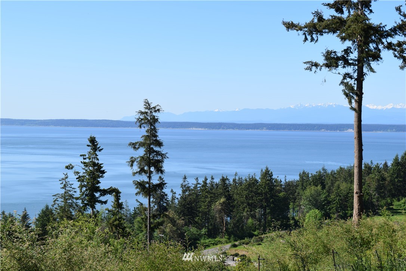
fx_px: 710
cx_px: 203
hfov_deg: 31.9
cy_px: 136
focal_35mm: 63
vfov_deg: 21.6
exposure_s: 1/400
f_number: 10
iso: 200
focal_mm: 42
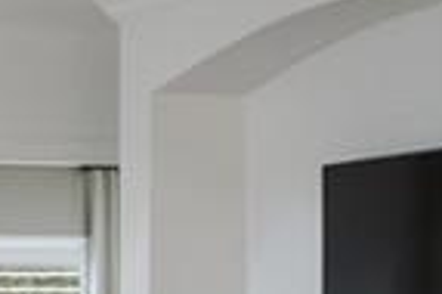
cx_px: -130
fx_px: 2906
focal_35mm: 237
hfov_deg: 8.6
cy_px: 404
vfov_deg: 5.7
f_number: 6.7
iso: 1600
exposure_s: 1/30
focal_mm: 33
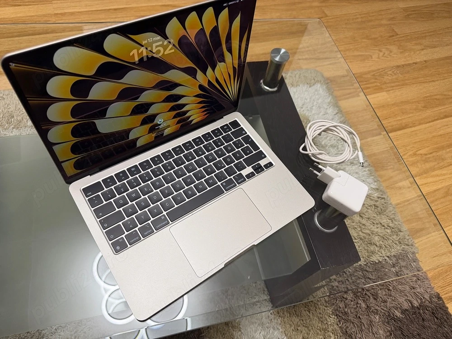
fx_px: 313
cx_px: 226
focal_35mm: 24
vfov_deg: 56.8
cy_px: 170
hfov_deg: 71.6
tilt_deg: -57.5
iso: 200
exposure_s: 1/100
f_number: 1.78
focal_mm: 6.76
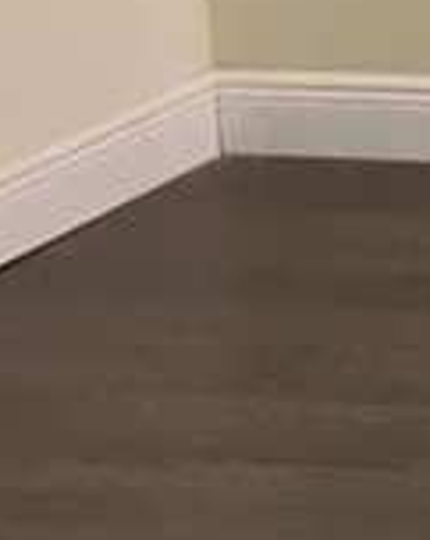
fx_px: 3175
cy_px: -234
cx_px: 1358
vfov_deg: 9.5
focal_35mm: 199
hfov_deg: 6.9
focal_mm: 4.15
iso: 64
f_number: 2.2
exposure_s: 1/30
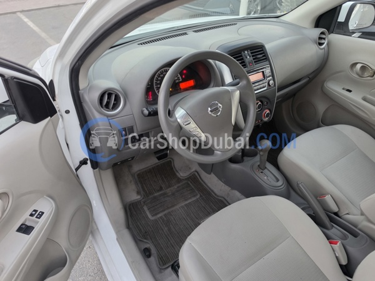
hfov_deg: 73.9
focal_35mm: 23
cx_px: 188
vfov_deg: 58.9
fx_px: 249
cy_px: 140
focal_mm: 6.5
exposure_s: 1/100
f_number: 1.4
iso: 400
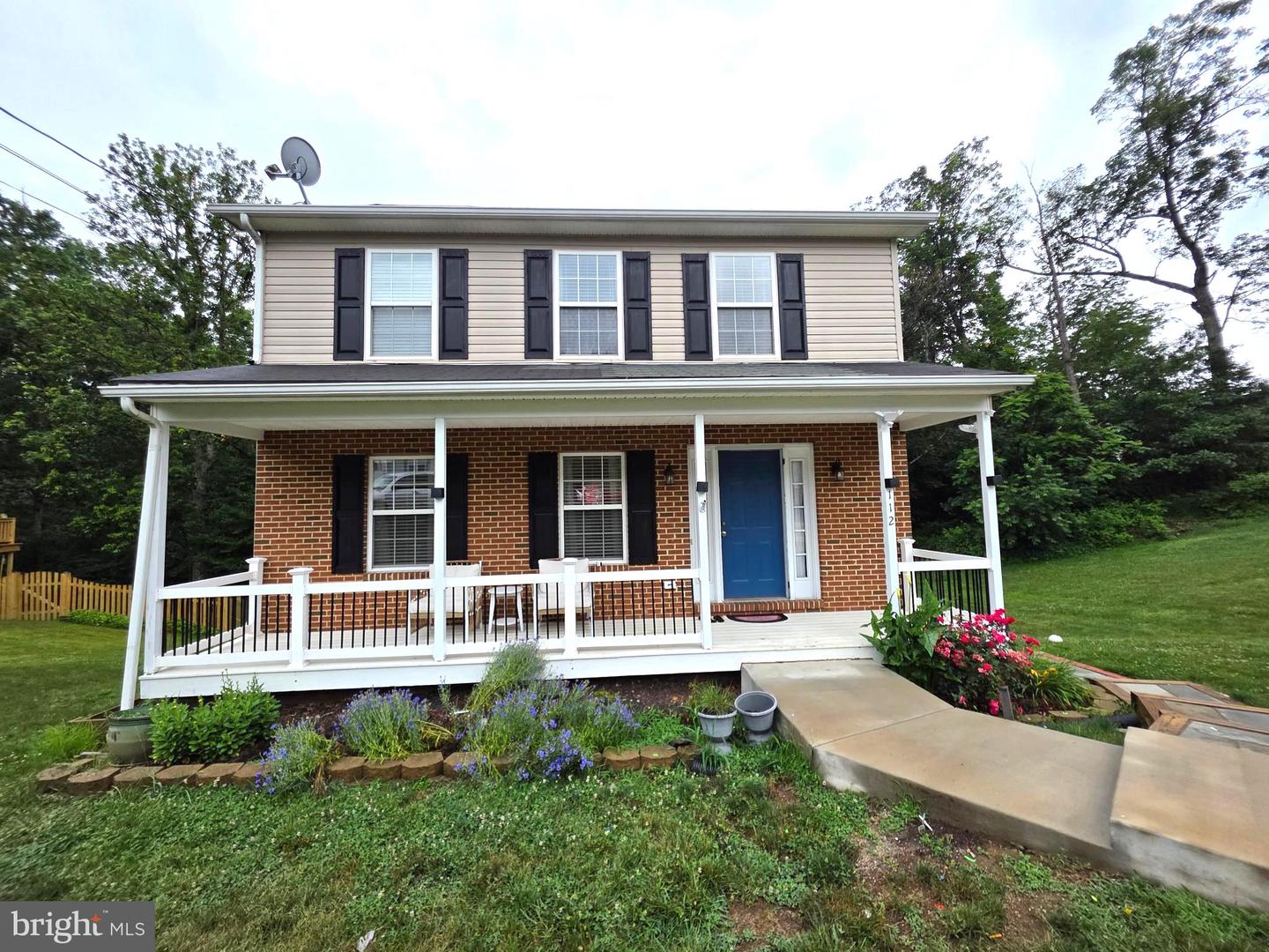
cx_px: 634
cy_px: 476
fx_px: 477
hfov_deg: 106.2
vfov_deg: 89.9
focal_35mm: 13
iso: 40
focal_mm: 2.2
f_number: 1.9
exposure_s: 1/960
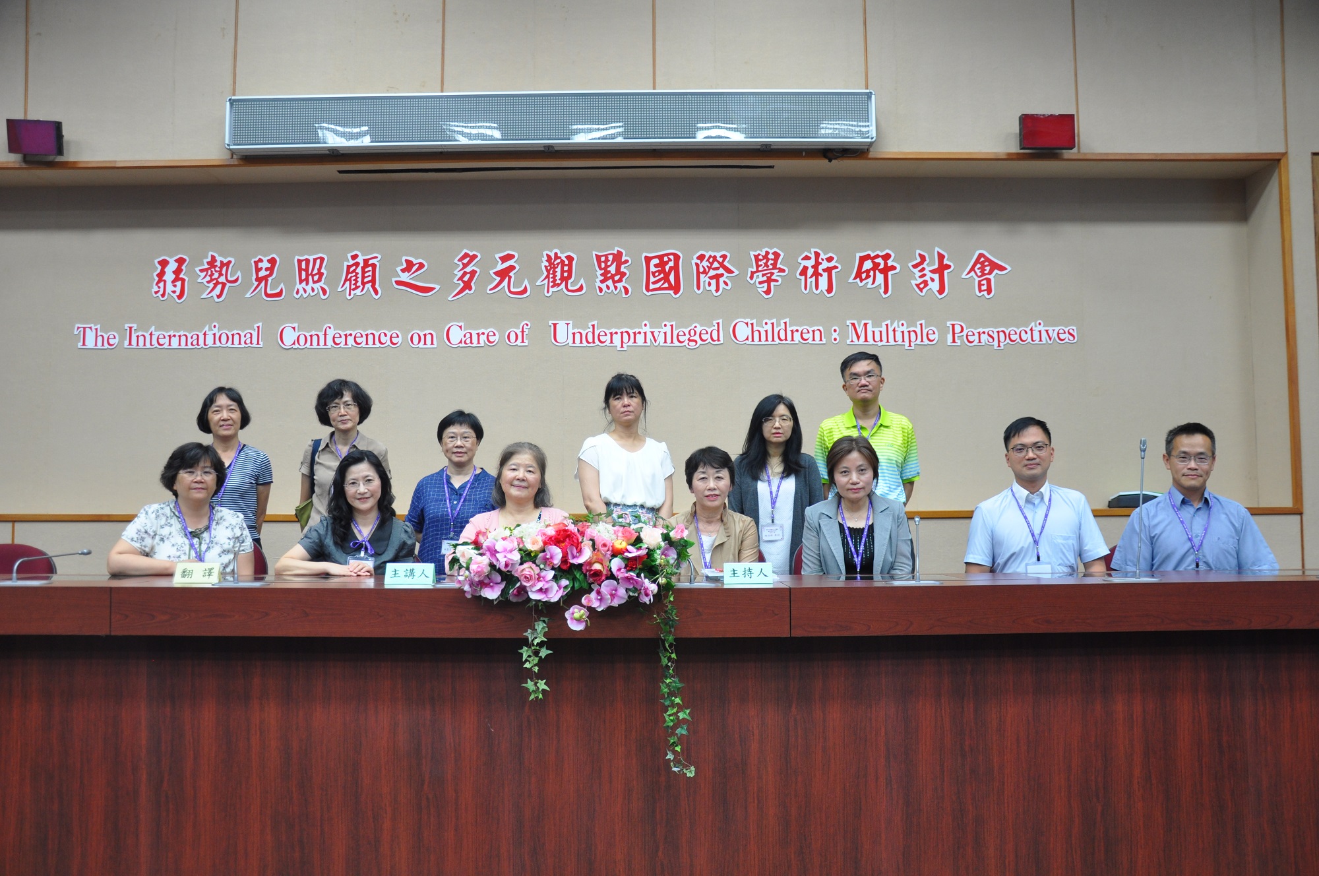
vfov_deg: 47.8
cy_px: 438
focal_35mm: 27
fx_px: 988
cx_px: 660
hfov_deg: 67.4
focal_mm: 18
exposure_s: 1/20
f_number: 4.5
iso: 400
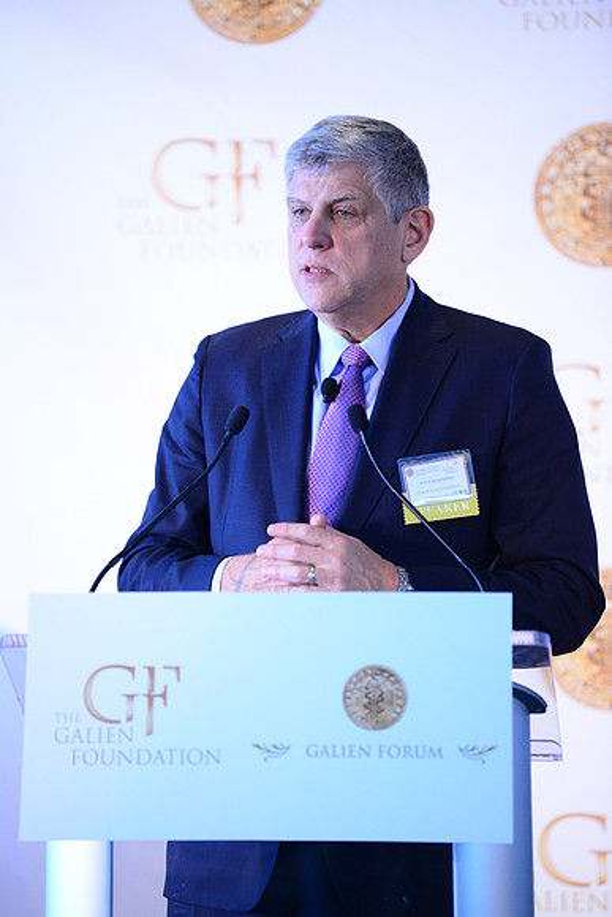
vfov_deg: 11.7
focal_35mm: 175
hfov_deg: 7.9
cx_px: 306
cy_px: 458
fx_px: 4459
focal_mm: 175
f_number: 2.8
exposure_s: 1/160
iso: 4000
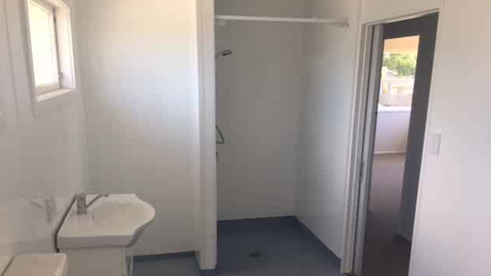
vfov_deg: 36.3
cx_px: 243
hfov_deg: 61.0
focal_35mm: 32
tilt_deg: -14.5
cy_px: 181
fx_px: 416
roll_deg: -0.2
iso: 40
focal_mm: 4.15
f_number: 2.2
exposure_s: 1/100
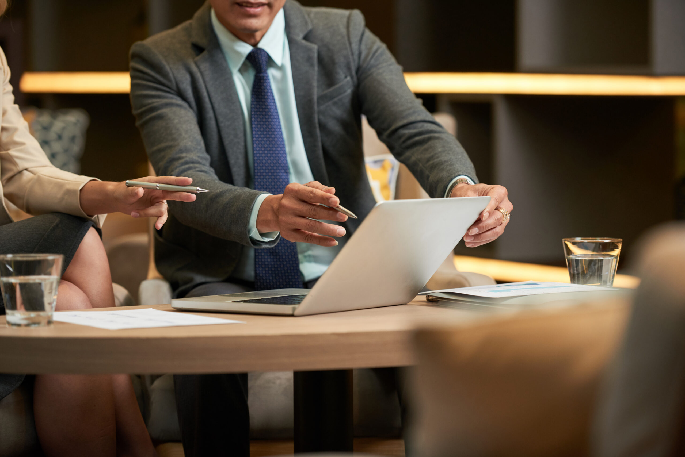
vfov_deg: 10.2
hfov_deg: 15.2
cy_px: 228
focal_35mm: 135
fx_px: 2570
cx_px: 342
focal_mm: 135
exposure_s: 1/180
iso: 800
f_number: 2.8
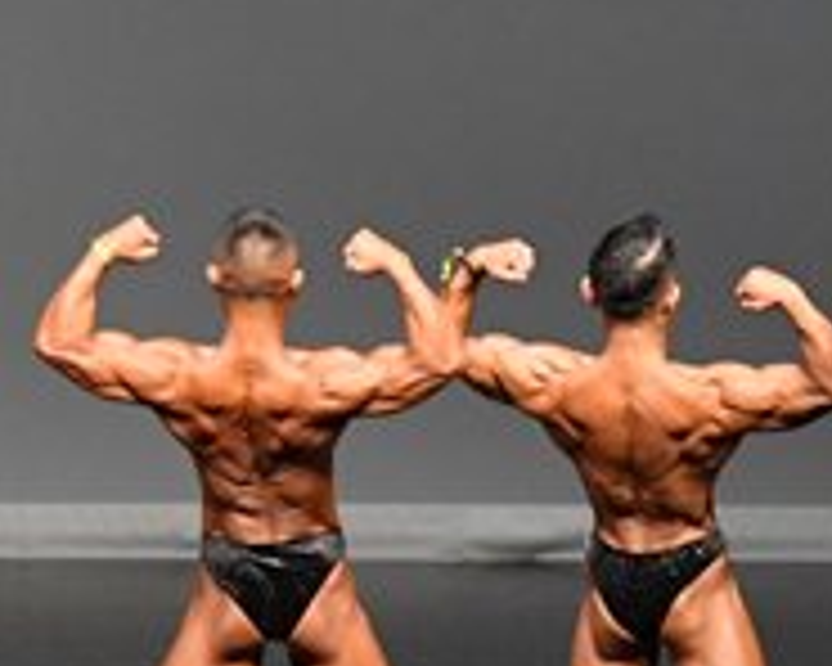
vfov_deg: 3.1
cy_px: 554
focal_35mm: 498
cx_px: 659
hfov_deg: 3.9
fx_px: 12263
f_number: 5.6
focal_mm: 85
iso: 4000
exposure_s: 1/400
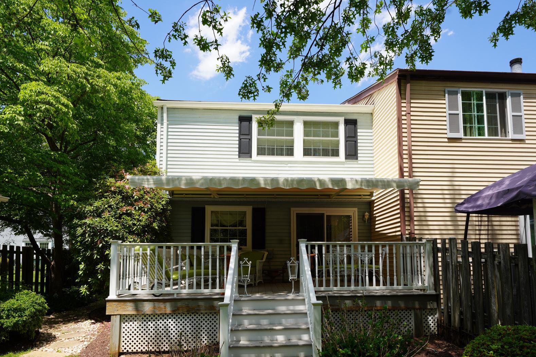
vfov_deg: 56.3
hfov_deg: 78.5
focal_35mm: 22
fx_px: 328
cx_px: 288
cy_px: 230
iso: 100
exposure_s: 1/125
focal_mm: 17
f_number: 8
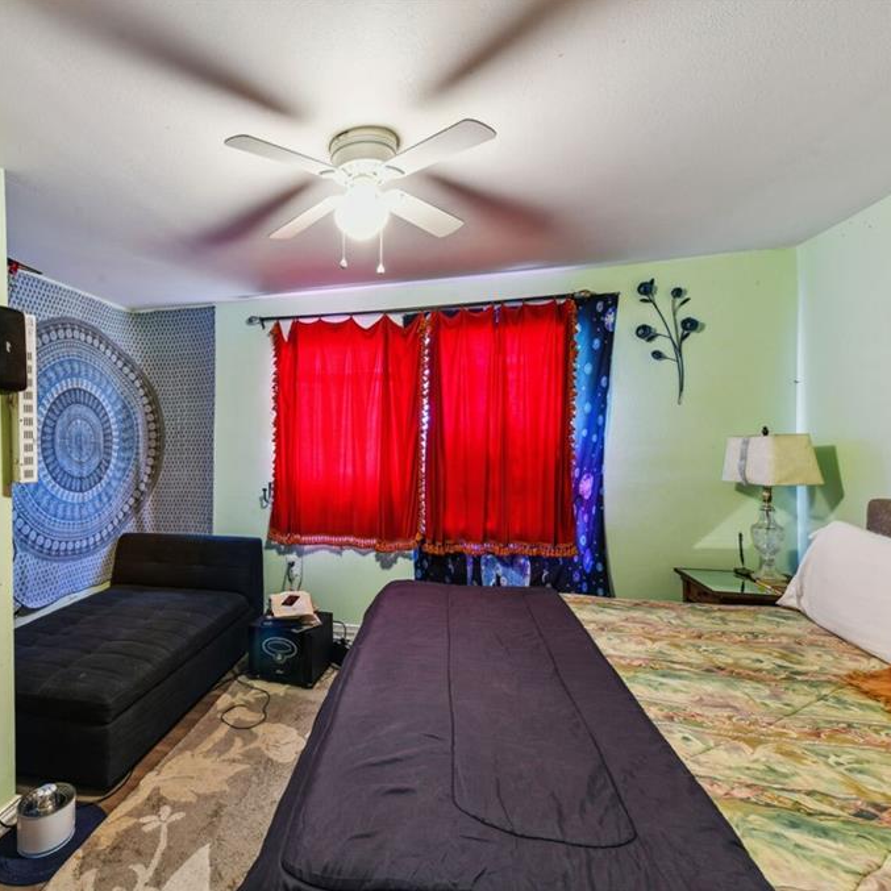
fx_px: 524
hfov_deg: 78.6
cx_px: 312
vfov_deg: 80.7
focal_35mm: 18
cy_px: 445
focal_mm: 14
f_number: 11
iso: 320
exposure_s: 4
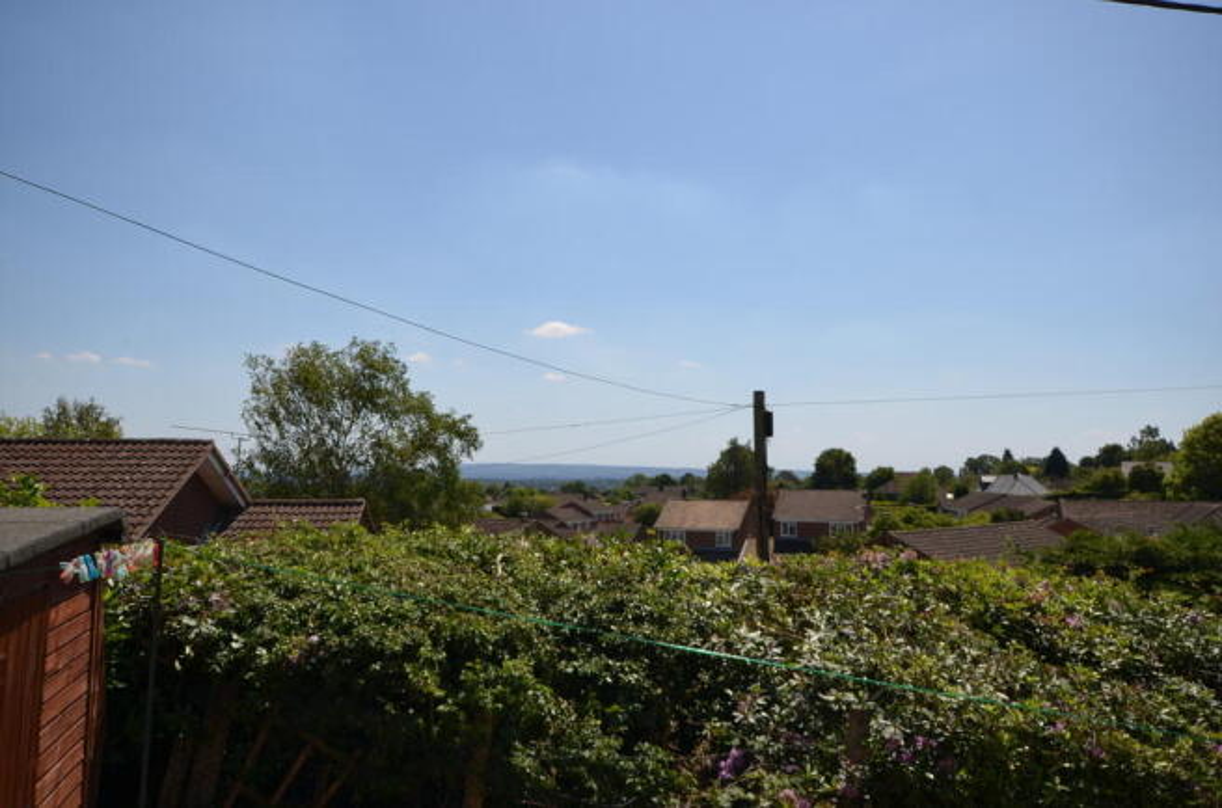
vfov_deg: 43.4
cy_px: 404
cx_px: 611
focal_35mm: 30
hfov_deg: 62.0
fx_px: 1016
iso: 100
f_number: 13
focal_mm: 20
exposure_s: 1/200
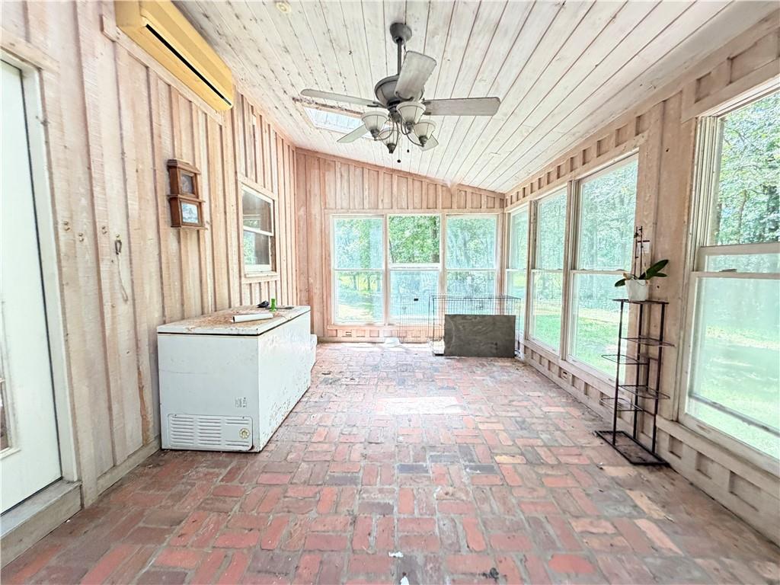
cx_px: 390
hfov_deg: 102.1
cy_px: 292
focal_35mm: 14
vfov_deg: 85.7
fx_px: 315
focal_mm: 2.22
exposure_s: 1/89
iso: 320
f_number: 2.2
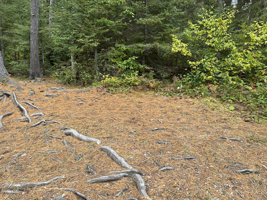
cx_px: 134
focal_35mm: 24
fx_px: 185
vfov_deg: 56.8
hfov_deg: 71.6
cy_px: 100
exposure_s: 1/473
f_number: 1.78
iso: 80
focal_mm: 6.86
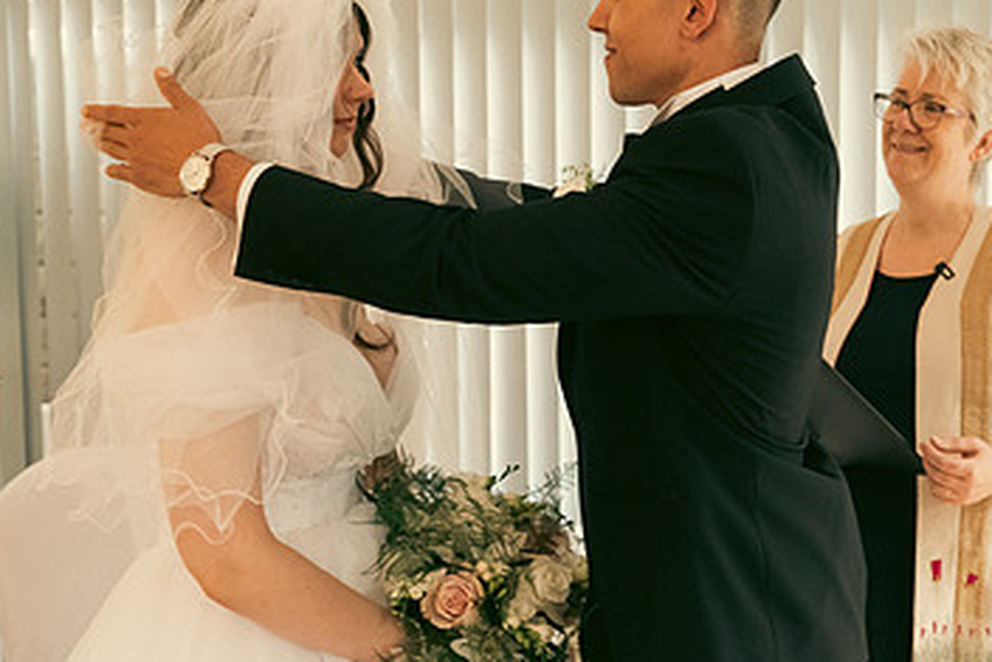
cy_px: 255
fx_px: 1626
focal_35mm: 59
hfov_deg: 33.8
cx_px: 600
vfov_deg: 23.0
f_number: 3.5
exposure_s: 1/160
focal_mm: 34
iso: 1600
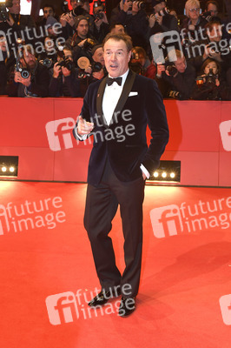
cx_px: 116
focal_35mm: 48
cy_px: 174
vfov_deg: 41.1
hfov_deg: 28.0
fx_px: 463
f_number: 5
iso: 1250
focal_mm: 48
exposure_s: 1/250
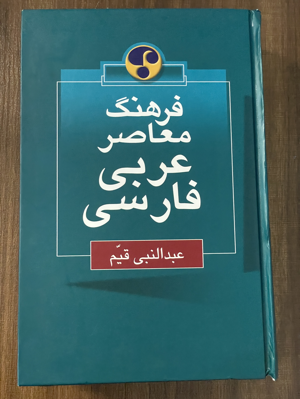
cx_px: 150
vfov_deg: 36.8
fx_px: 601
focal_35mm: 52
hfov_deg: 28.0
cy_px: 200
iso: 1000
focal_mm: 6
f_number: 2
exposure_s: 1/30
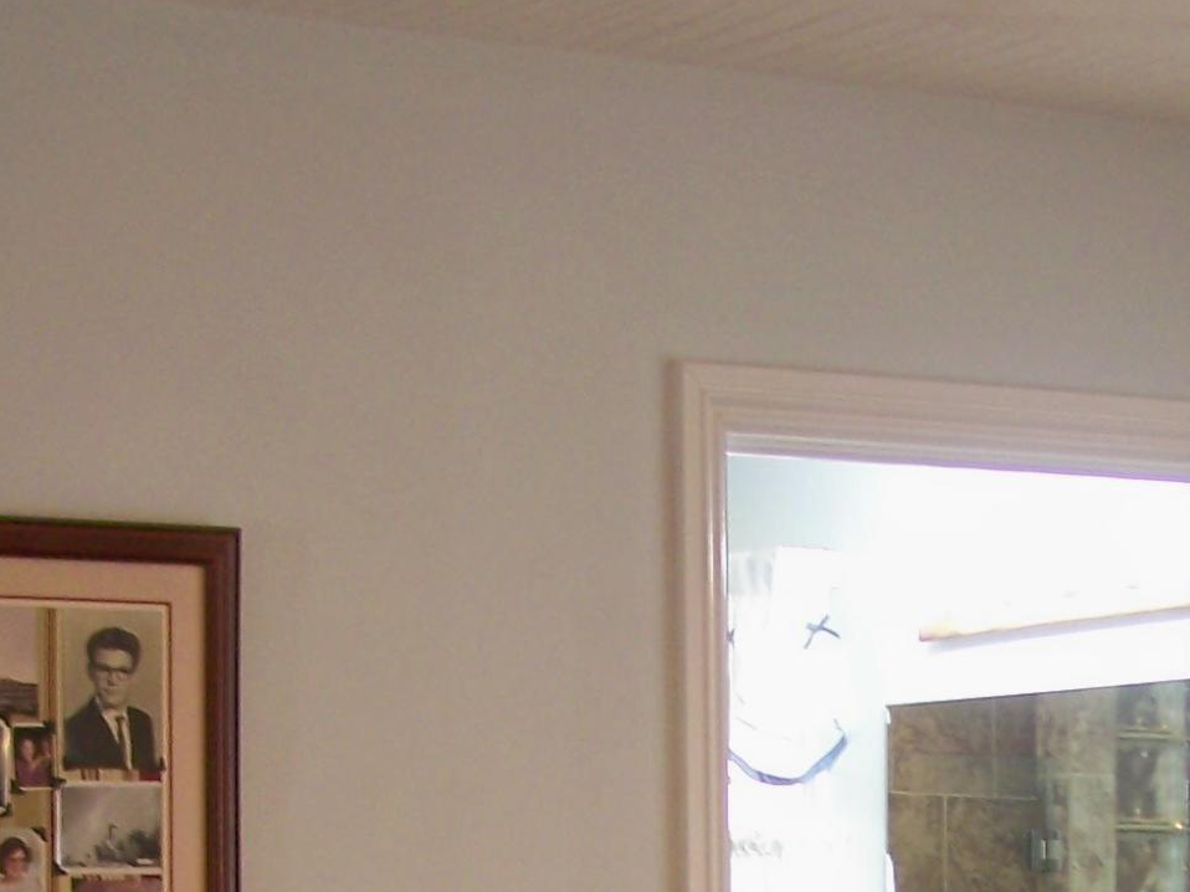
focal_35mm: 119
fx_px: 4090
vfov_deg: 11.9
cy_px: 1312
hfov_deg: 16.5
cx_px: 887
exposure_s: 1/8
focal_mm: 6.3
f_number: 2.8
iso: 64
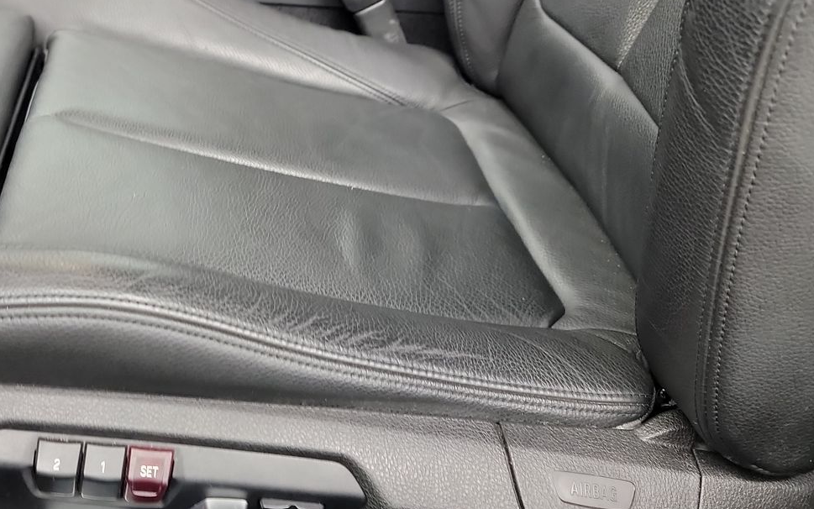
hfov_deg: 46.2
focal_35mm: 42
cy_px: 190
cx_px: 252
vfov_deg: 30.4
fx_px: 932
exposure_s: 1/19
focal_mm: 6.7
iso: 837
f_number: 1.8
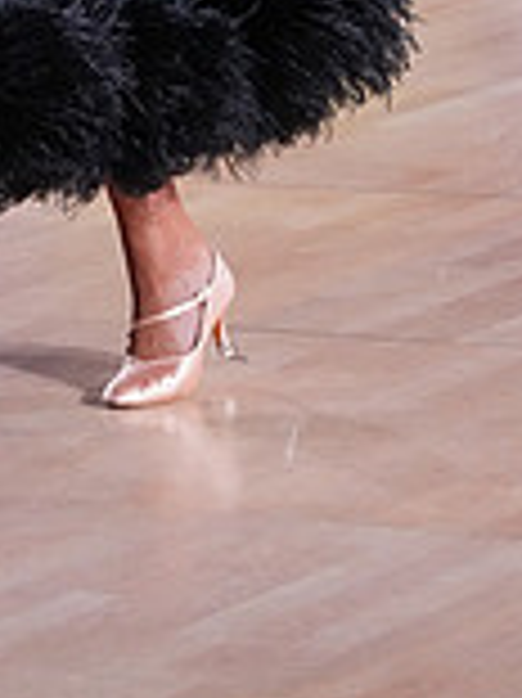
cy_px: -419
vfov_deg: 5.2
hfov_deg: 3.9
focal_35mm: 379
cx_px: -34
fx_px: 7631
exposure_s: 1/250
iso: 4000
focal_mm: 105
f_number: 4.5
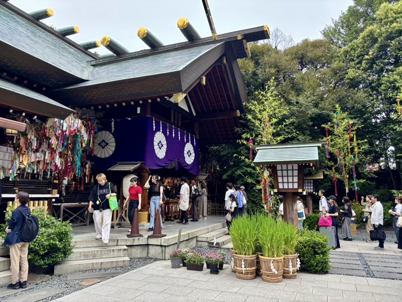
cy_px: 151
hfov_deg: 67.3
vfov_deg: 53.1
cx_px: 201
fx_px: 302
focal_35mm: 26
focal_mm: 5.96
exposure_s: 1/153
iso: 40
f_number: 1.6
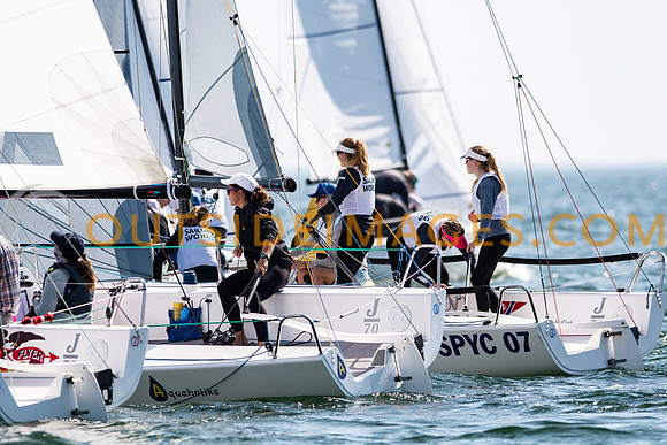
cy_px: 222
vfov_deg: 3.0
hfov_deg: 4.4
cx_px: 334
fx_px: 8590
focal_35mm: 464
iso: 200
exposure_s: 1/3200
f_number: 5
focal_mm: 300
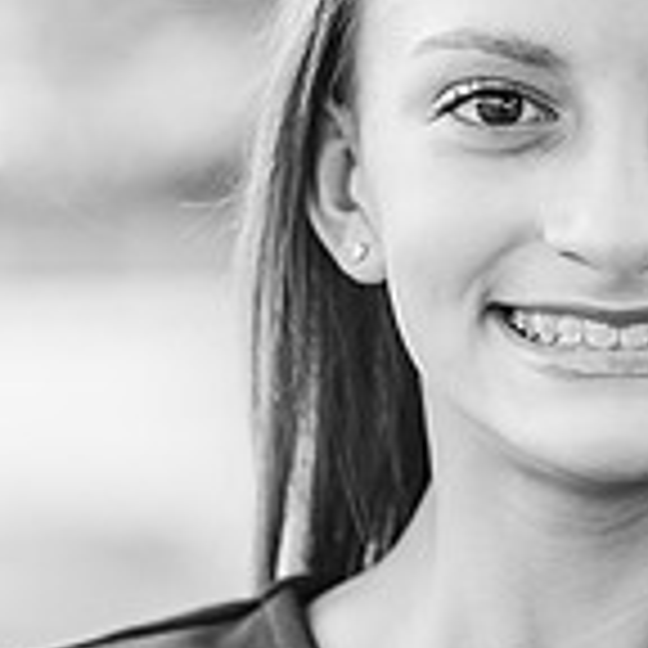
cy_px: 245
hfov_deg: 6.0
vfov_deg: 6.0
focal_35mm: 292
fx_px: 6184
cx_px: 616
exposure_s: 1/500
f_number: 2.8
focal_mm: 85
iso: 200
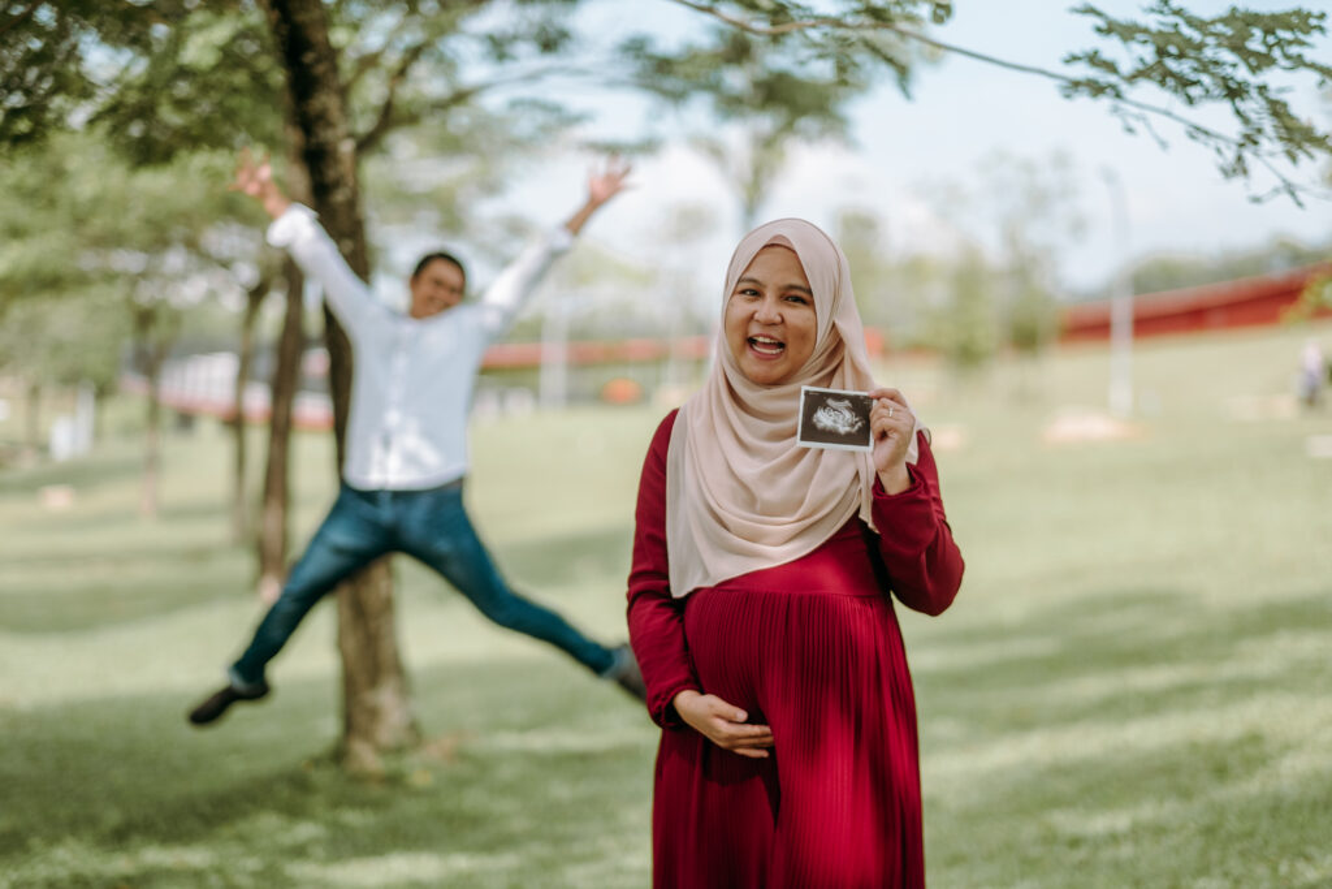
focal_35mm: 84
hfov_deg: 24.2
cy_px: 444
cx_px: 666
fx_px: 3108
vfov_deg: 16.3
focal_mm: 56
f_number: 1.2
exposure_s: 1/4000
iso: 200
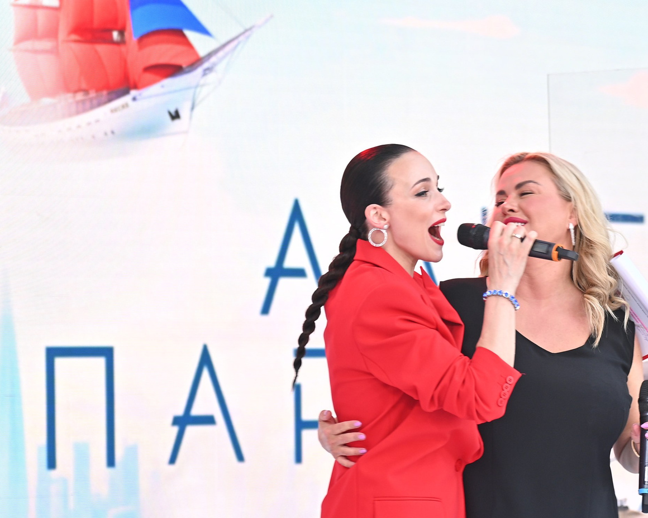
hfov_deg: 10.7
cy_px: 319
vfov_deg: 8.6
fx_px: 3452
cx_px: 552
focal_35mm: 180
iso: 100
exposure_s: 1/160
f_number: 2.7
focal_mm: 87
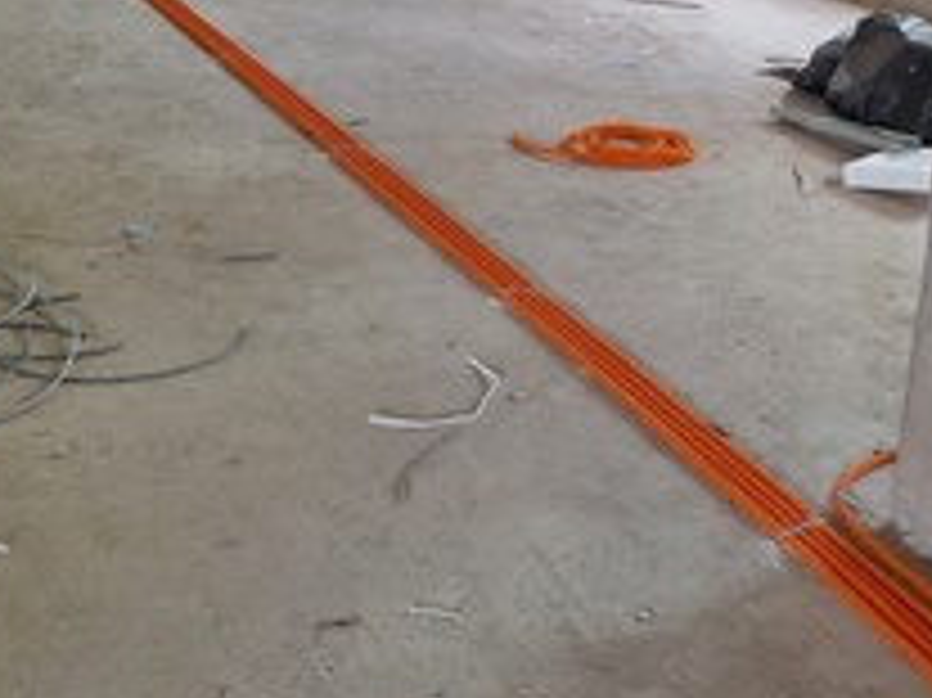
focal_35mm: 50
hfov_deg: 37.0
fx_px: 1345
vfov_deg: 27.7
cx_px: 734
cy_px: 36
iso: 40
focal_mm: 5.54
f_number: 1.8
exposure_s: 1/126
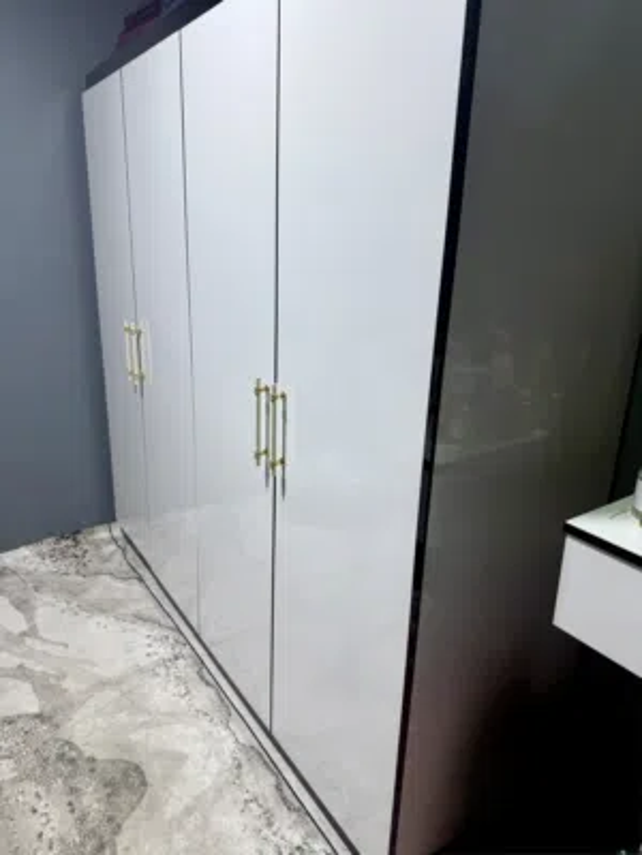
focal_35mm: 24
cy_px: 428
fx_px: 593
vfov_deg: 71.6
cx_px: 321
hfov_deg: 56.8
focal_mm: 6.76
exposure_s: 1/100
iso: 125
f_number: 1.78
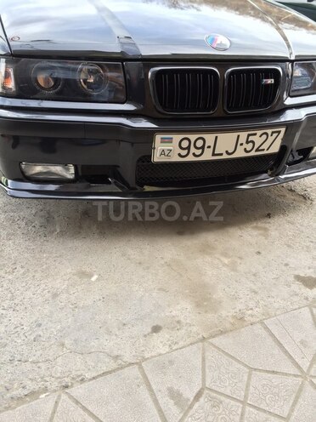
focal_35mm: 29
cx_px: 158
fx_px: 353
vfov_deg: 61.7
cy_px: 211
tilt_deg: -34.2
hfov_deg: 48.2
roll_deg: -7.7
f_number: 2.2
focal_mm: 4.15
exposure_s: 1/110
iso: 32
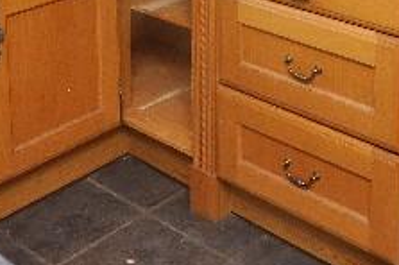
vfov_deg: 17.5
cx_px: 245
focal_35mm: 69
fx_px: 764
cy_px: -145
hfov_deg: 29.2
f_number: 4.5
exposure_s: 1/60
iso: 320
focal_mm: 10
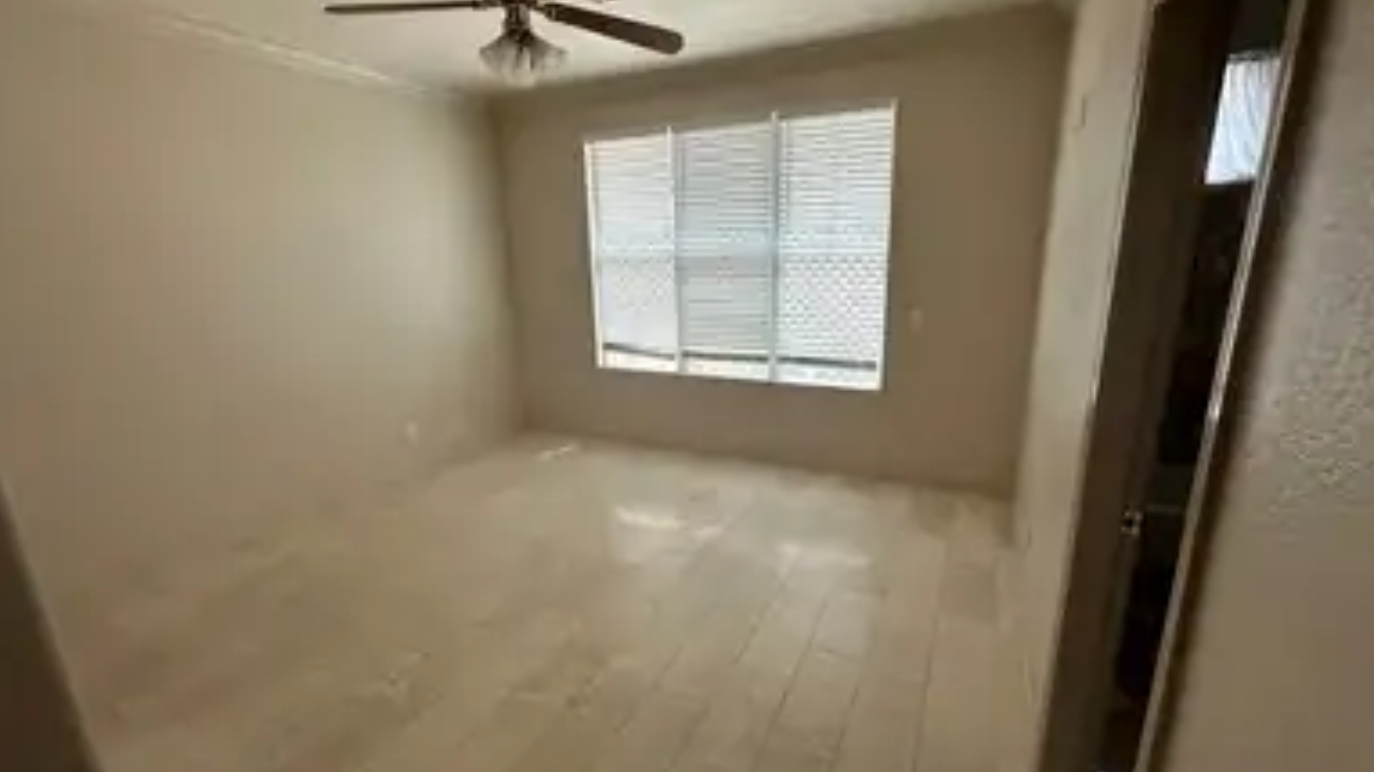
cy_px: 393
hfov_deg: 99.4
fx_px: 583
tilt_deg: -14.0
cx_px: 703
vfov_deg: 67.0
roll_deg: -0.4
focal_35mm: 16
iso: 40
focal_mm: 2.22
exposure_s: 1/233
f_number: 2.2
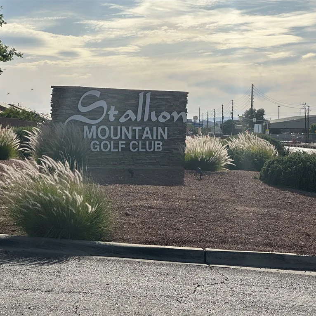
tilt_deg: -1.5
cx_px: 158
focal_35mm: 91
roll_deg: -0.3
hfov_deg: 19.1
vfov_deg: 19.1
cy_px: 158
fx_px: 940
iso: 32
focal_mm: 9
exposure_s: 1/2320
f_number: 2.8
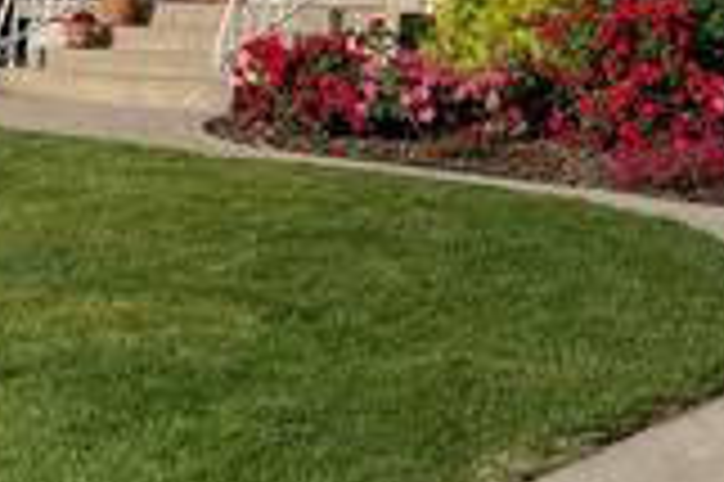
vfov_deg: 11.6
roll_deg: -3.1
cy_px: -59
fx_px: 2330
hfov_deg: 17.5
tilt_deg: +3.5
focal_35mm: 116
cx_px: 580
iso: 25
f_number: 1.8
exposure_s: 1/3745
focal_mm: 3.99
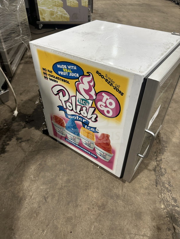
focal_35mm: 24
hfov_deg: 56.8
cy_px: 120
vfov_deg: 71.6
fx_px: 166
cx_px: 90
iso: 250
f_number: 1.78
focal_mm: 6.86
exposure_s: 1/103
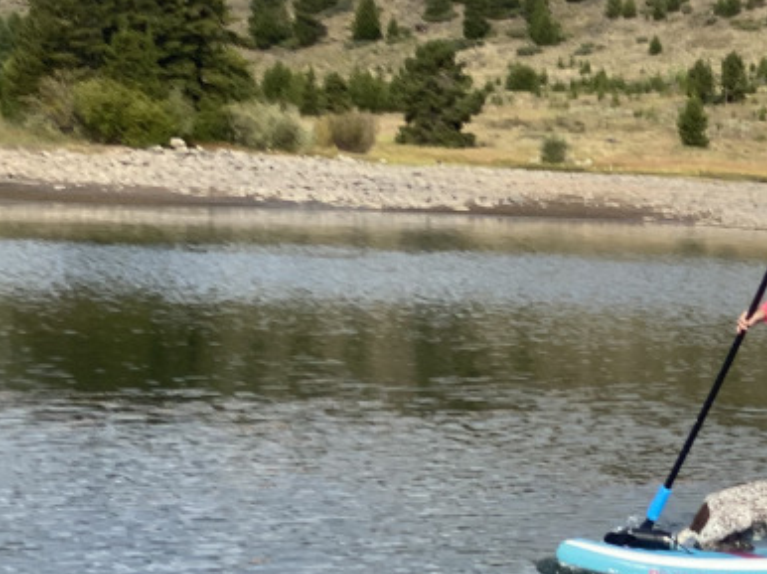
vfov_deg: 10.7
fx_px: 3056
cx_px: 964
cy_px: 314
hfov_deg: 13.8
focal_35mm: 138
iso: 20
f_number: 2
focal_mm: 6
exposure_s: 1/1332
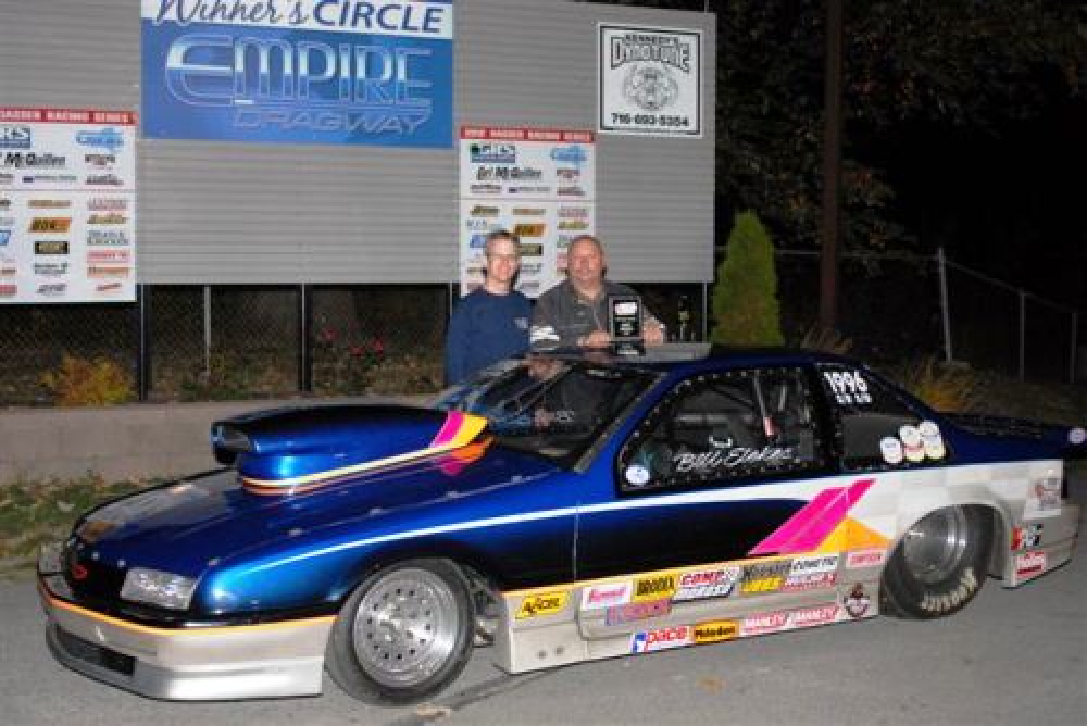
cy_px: 363
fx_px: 1586
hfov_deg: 37.8
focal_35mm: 52
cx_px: 544
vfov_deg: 25.8
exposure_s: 1/125
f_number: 4
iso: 500
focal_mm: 35
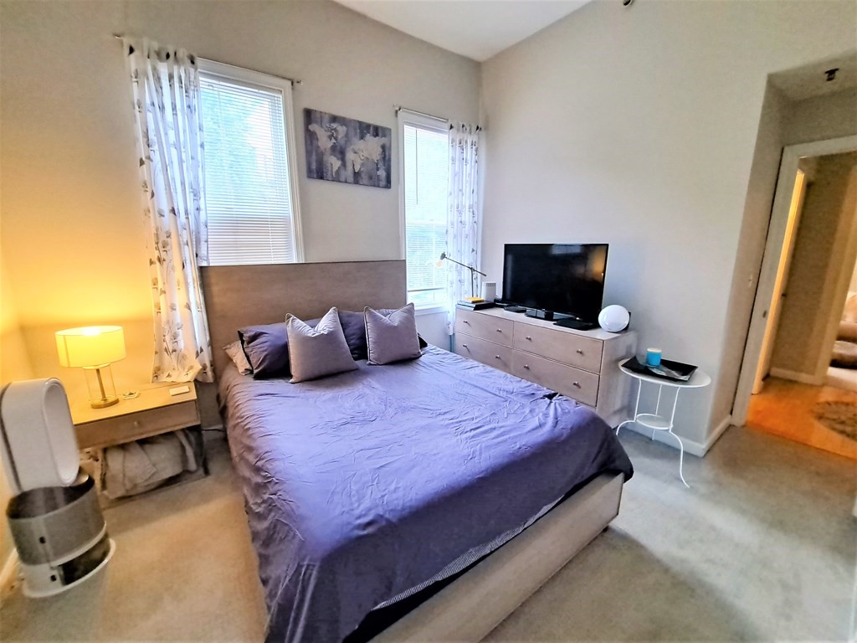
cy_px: 322
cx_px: 428
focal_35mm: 13
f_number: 2.2
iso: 125
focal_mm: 1.74
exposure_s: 1/50
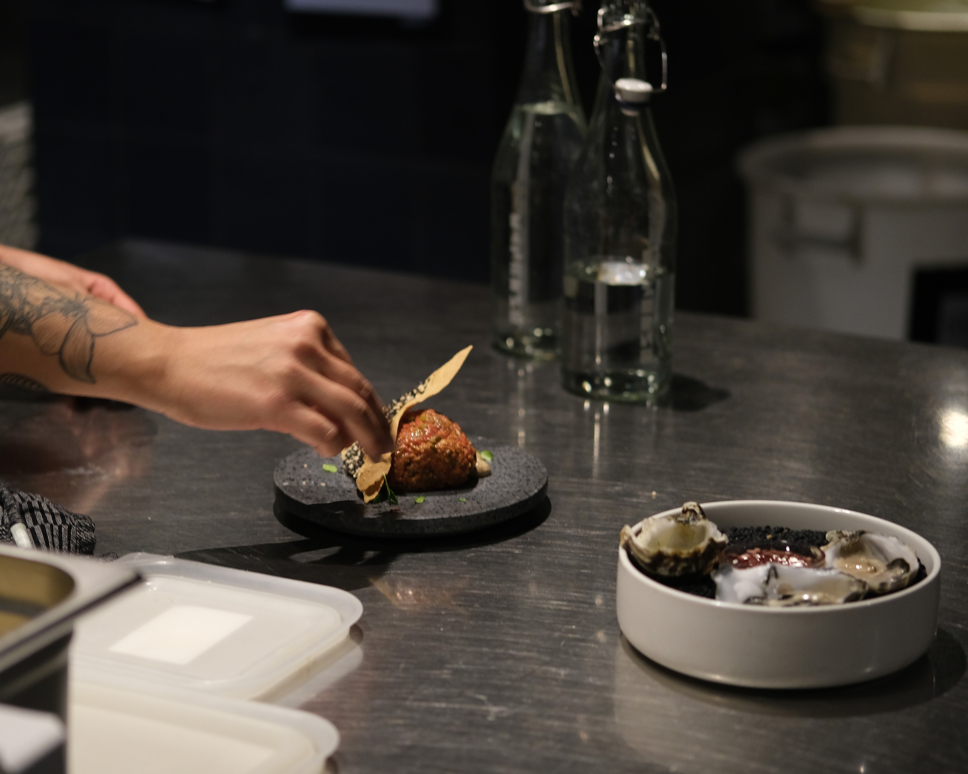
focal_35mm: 94
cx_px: 425
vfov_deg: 16.4
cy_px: 399
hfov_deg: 20.4
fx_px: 2693
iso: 800
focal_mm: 50
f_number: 2
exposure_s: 1/75
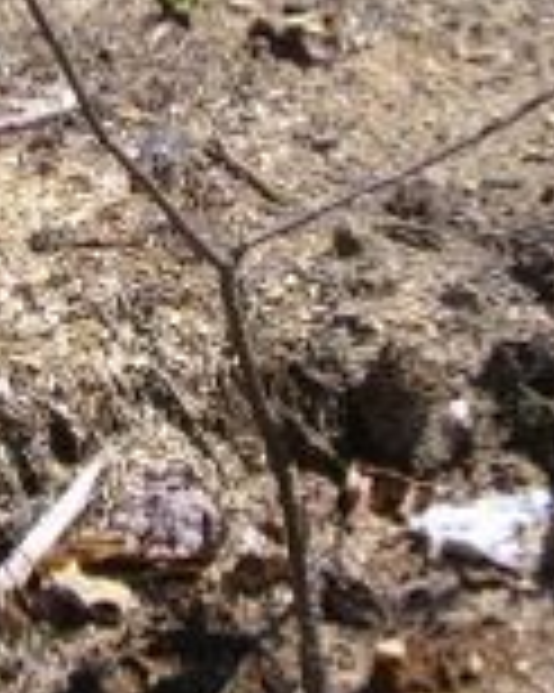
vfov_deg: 8.3
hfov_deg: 6.7
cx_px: 122
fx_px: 4739
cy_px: -45
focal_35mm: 231
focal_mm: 9.4
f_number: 5.6
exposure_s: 1/350
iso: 80
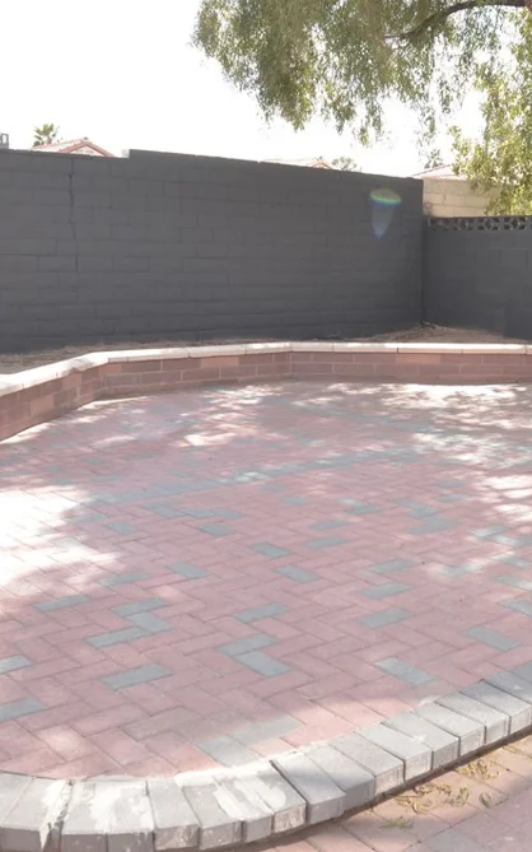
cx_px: 331
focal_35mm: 42
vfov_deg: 47.2
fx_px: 975
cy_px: 423
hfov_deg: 30.4
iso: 200
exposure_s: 1/160
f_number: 6.3
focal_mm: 18
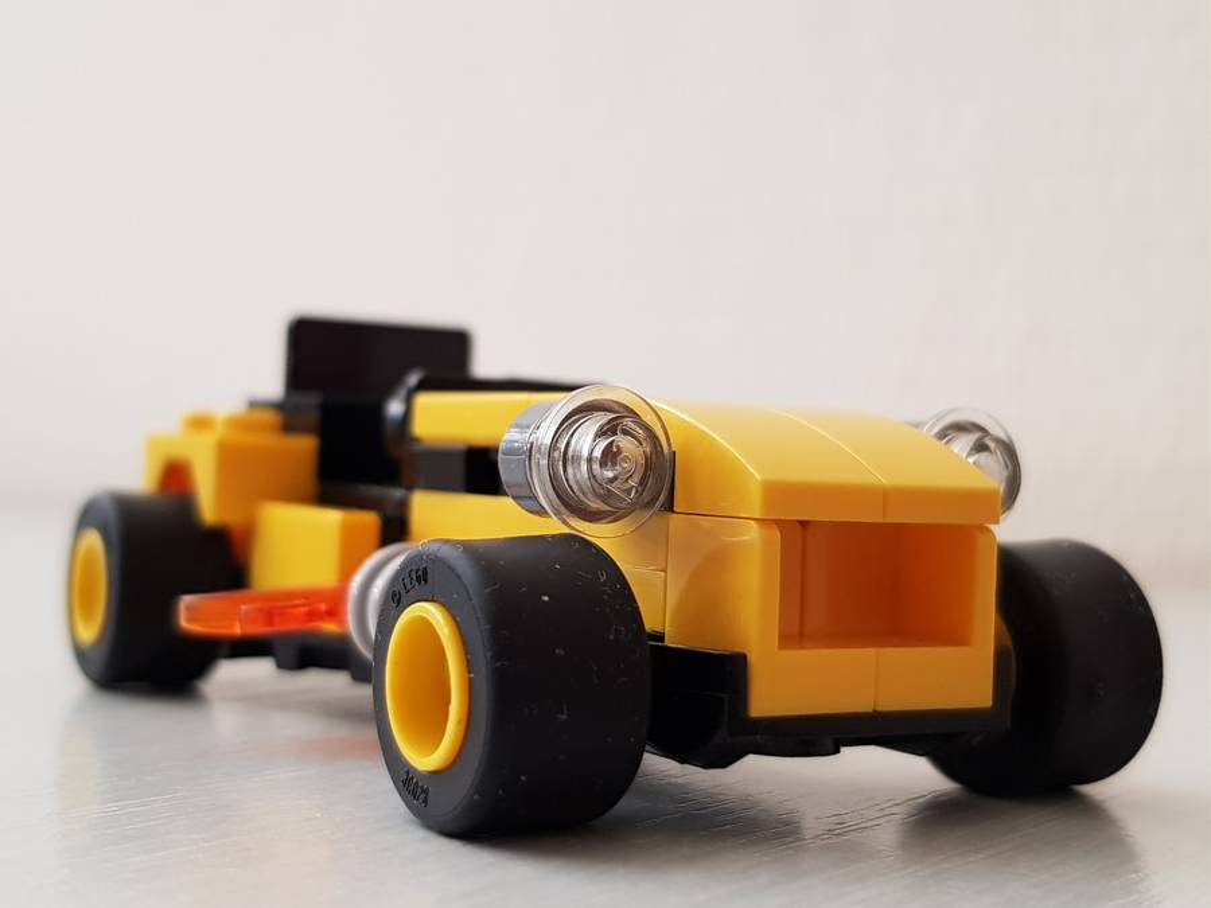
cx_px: 606
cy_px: 454
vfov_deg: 53.1
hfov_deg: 67.3
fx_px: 910
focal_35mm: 26
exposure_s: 1/37
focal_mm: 4.3
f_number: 1.7
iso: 160
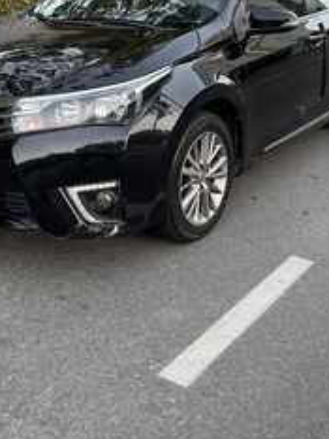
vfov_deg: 37.5
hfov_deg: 30.8
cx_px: 121
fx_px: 595
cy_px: 35
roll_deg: -1.0
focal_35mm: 47
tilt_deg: -5.6
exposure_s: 1/85
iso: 200
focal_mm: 6.76
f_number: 1.78
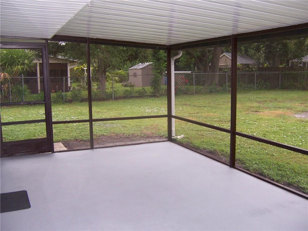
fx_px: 294
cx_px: 154
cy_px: 116
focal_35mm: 33
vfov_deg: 42.9
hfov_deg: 55.4
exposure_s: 1/90
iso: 140
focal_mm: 5.5
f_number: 2.8
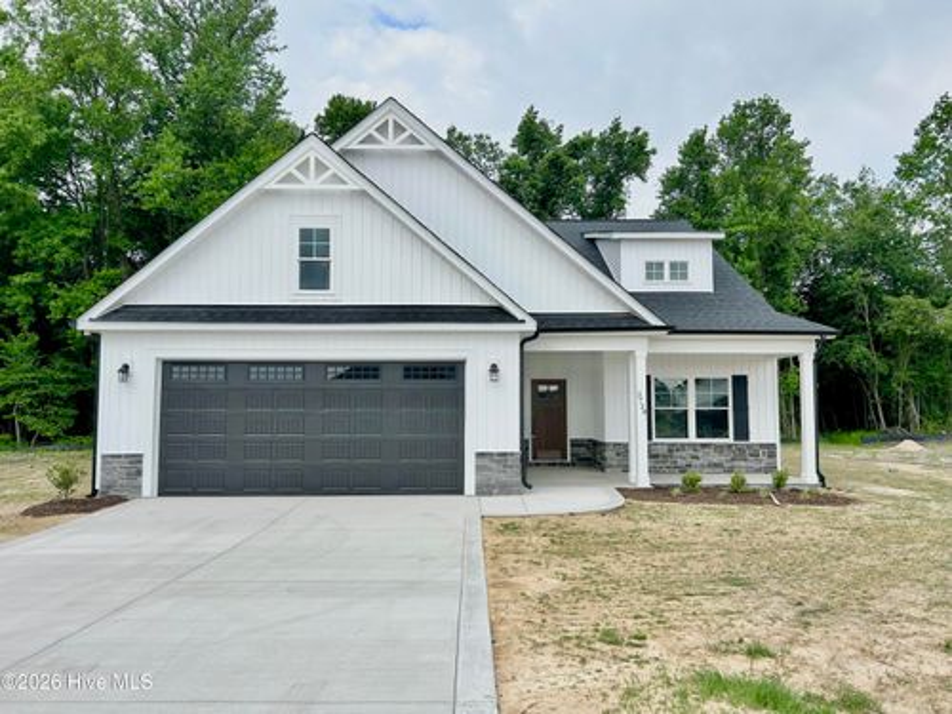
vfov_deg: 53.1
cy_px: 357
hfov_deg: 67.3
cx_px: 476
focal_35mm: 26
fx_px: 715
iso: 50
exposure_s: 1/2045
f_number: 1.5
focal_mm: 5.7
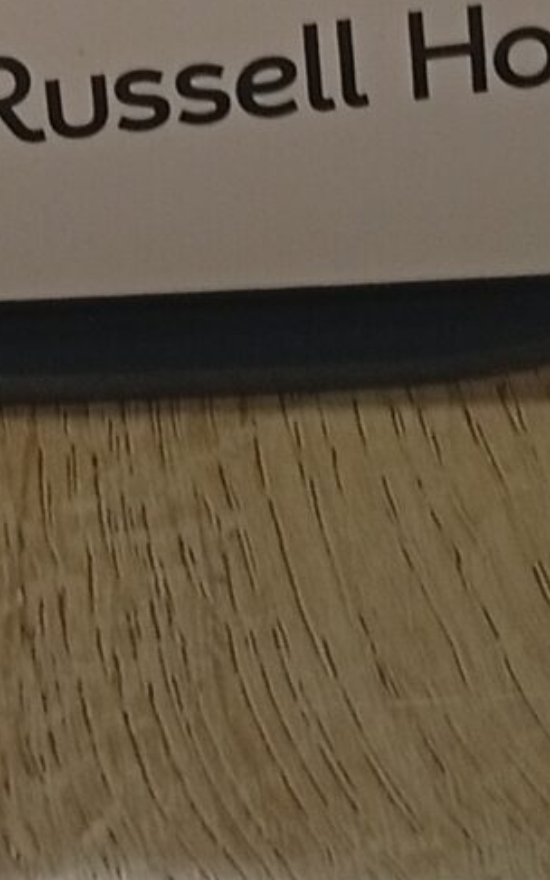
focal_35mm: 151
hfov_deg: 8.6
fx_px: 3619
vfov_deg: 12.2
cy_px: -925
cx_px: -150
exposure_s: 1/33.3
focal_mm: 3.98
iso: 225
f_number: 1.8
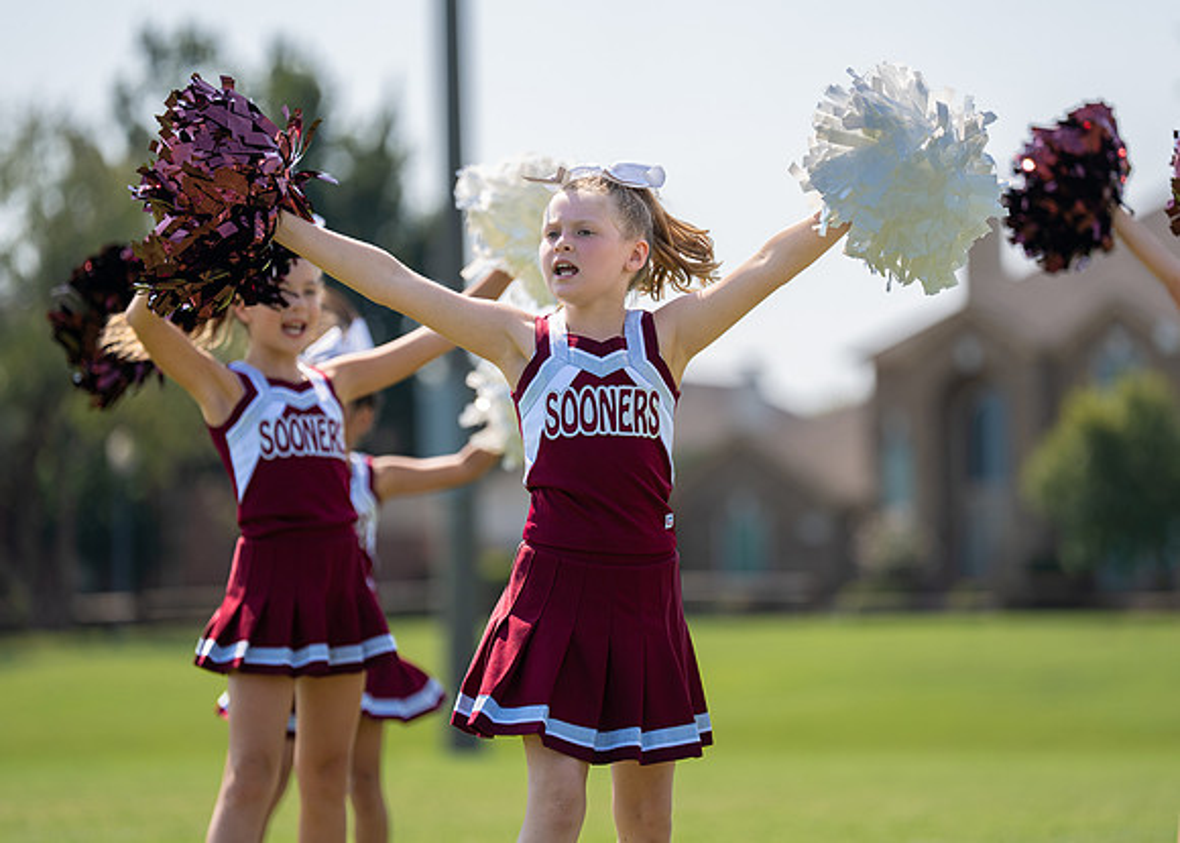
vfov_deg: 8.1
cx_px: 621
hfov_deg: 11.4
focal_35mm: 177
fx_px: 5923
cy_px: 413
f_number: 2.8
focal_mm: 163
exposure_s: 1/2000
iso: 160
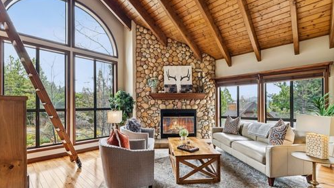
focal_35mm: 17
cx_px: 168
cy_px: 106
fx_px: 153
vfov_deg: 62.7
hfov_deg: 94.9
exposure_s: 1/3.33
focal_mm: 16.3
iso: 100
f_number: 13
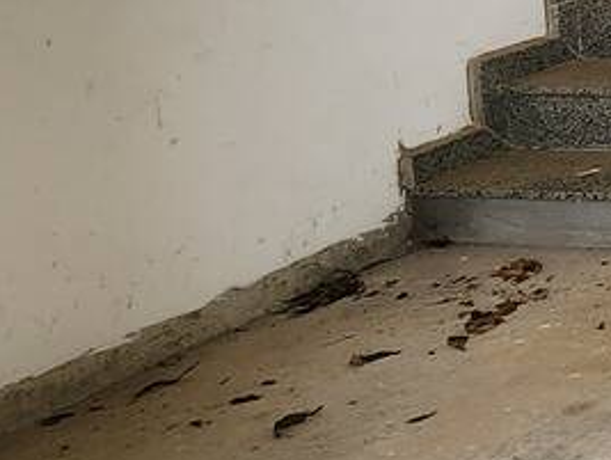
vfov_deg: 19.3
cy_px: -158
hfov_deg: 14.6
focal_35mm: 70
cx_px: 1517
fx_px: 1237
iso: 64
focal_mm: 2.2
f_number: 2.2
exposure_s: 1/120
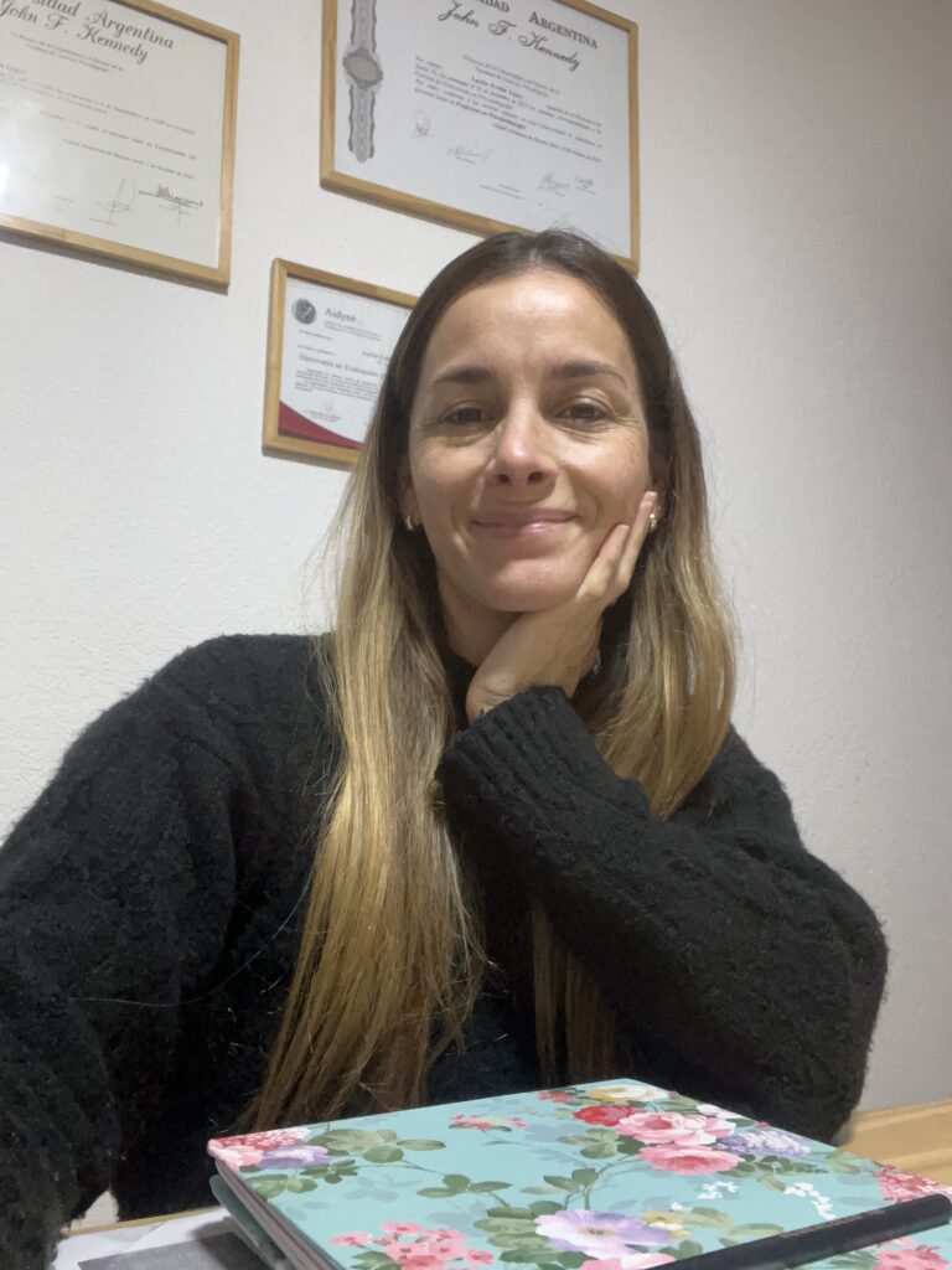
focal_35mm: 30
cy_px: 635
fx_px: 1100
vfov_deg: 60.0
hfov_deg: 46.8
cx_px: 476
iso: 400
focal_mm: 2.71
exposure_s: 1/25
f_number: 2.2
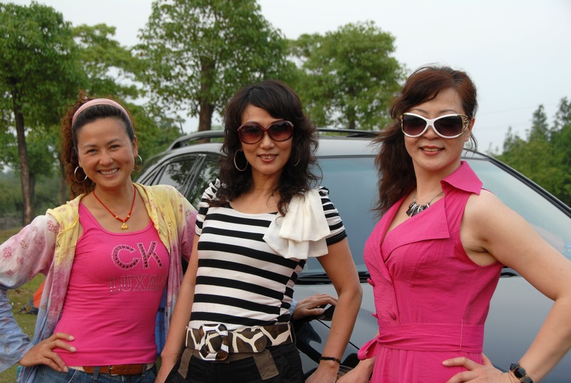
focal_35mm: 57
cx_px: 286
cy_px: 192
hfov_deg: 35.0
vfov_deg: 23.9
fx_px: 905
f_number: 5
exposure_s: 1/40
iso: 100
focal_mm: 38
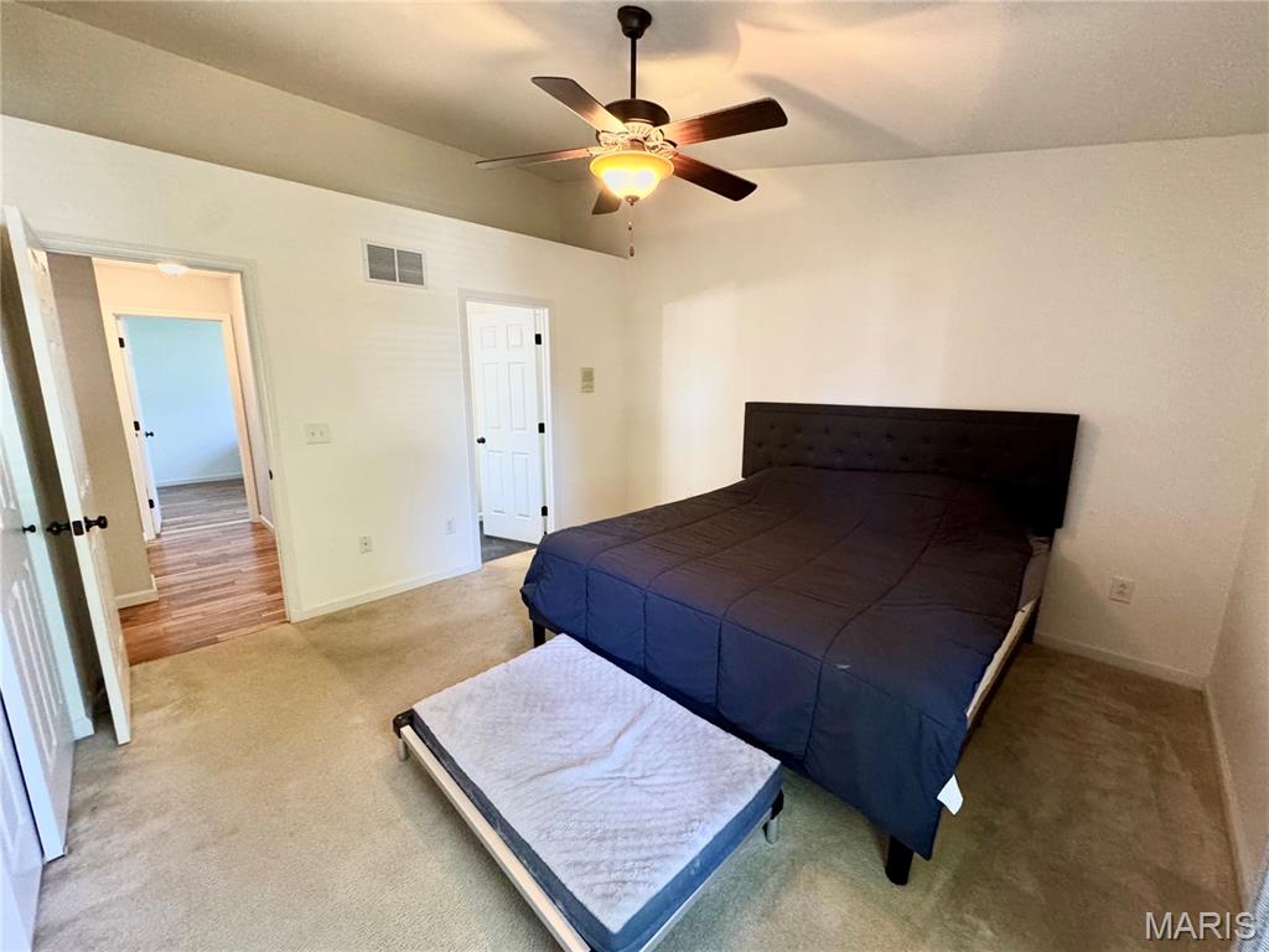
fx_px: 513
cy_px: 476
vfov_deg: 85.7
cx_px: 634
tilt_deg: -11.0
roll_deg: -0.2
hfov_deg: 102.1
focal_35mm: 14
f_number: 2.2
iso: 500
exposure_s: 1/60
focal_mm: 2.22
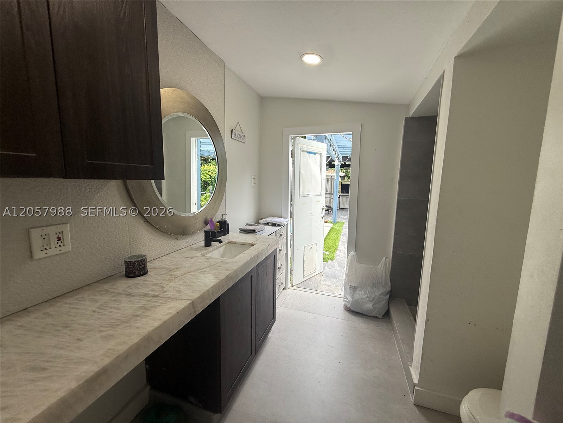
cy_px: 212
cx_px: 282
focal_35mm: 14
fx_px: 228
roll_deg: -1.6
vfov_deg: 85.7
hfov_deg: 102.1
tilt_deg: -5.8
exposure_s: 1/207
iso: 50
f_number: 2.2
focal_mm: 2.22
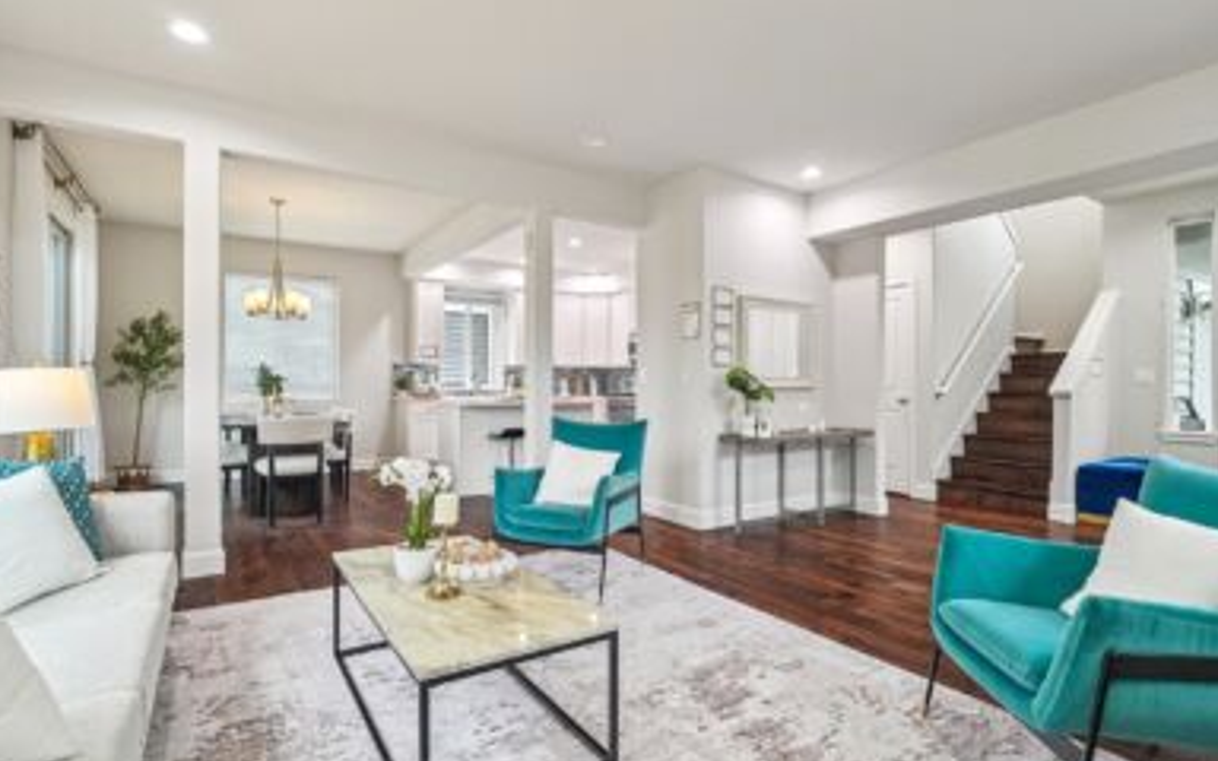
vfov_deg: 68.0
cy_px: 392
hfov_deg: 94.3
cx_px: 596
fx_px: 564
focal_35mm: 17
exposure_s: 1/25
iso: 1600
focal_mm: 16
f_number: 8
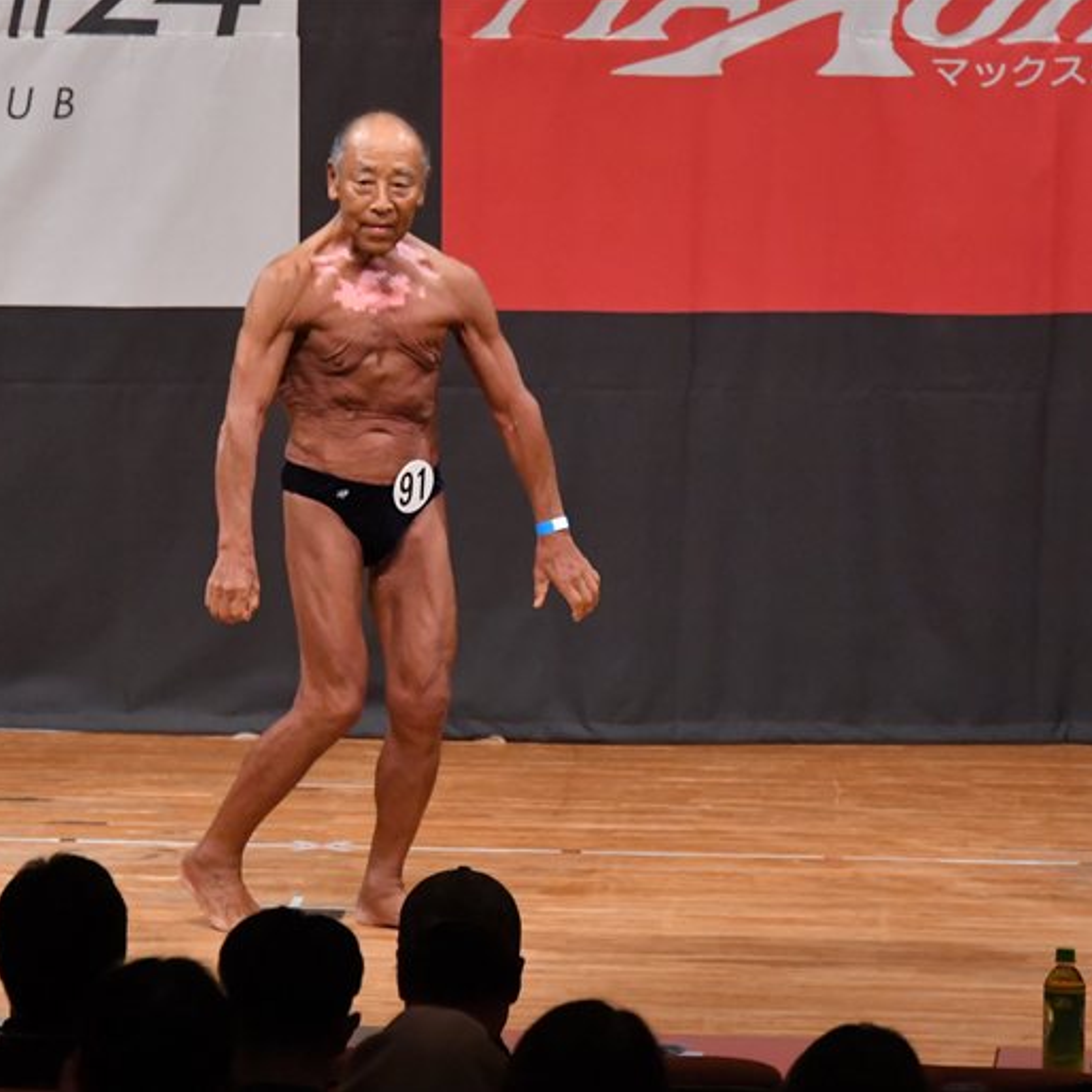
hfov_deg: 5.4
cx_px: 437
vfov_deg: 5.4
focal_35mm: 327
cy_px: 545
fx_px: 11671
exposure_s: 1/400
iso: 6400
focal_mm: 170
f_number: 5.6
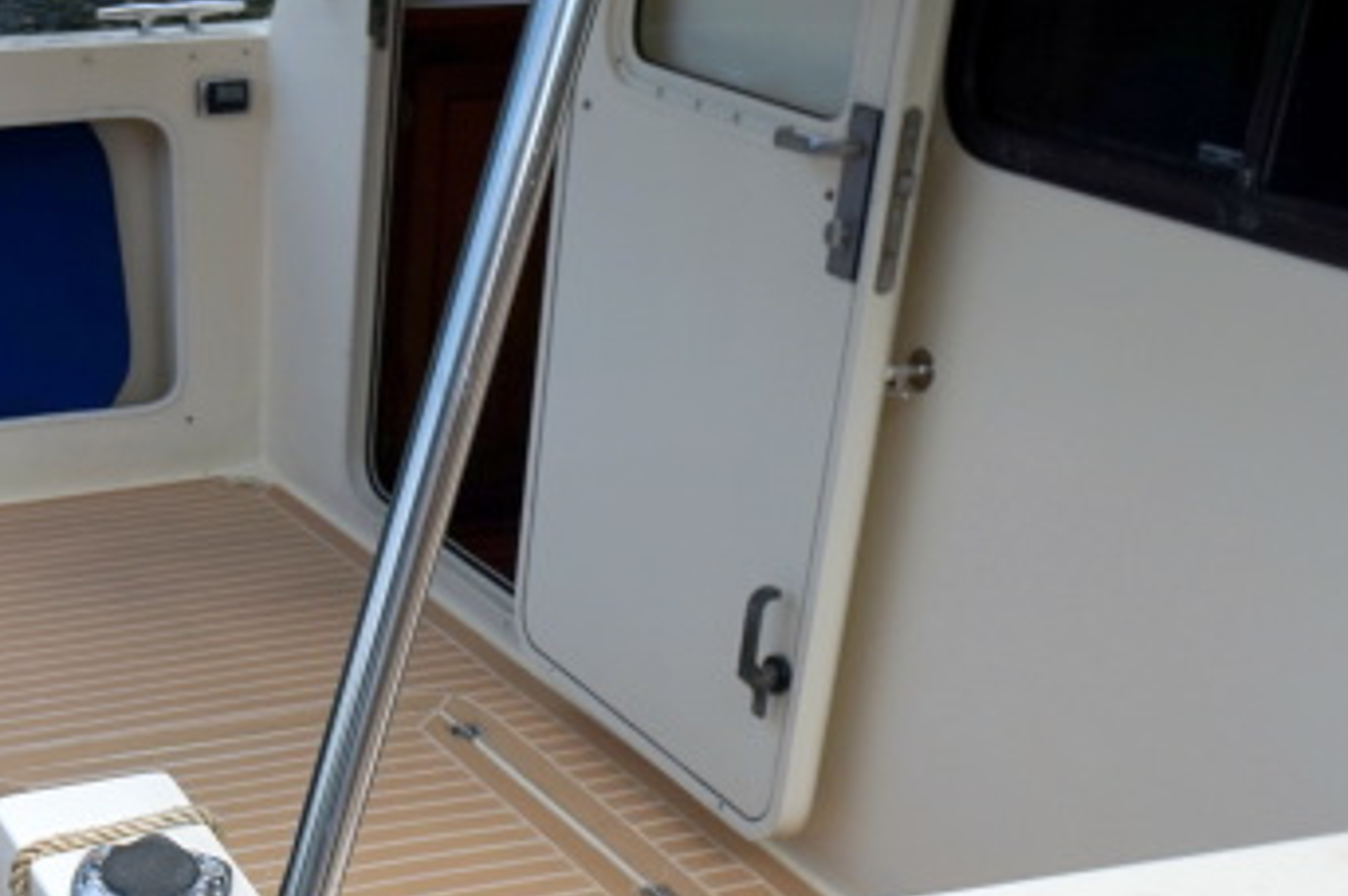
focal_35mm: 63
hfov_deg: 30.1
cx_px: 59
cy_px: 1012
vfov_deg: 20.4
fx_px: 2357
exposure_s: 1/200
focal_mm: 16
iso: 100
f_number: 6.3
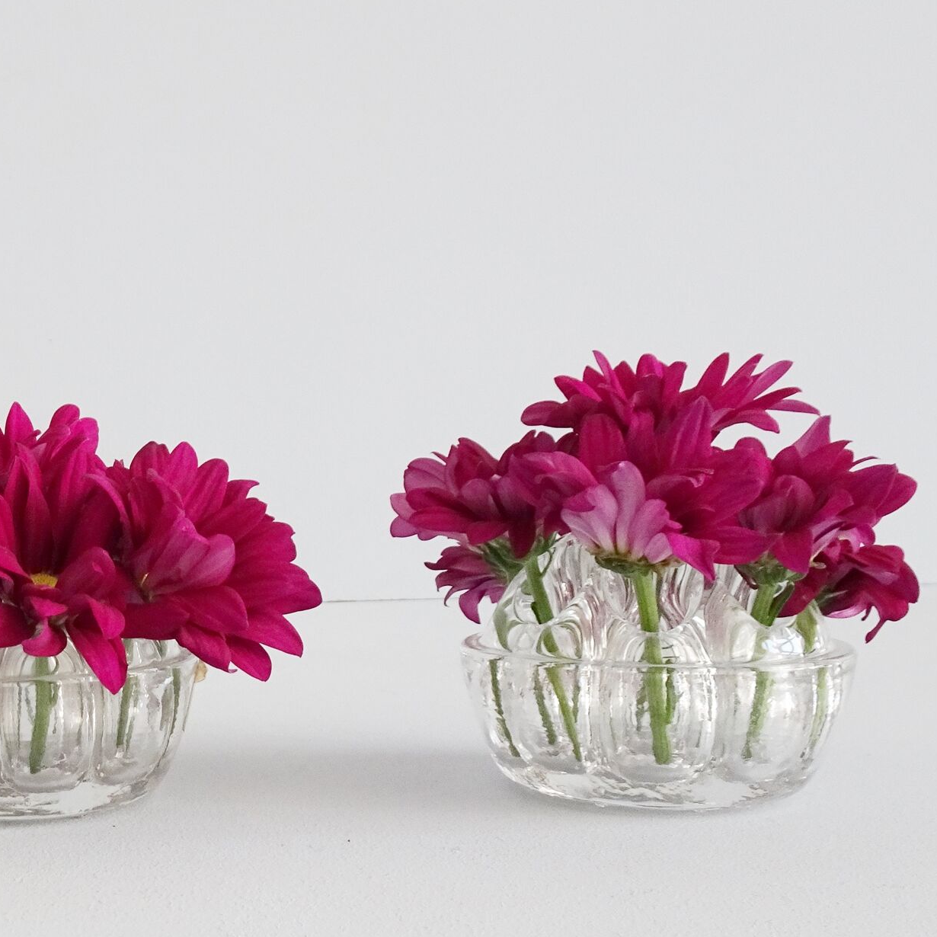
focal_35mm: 46
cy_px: 597
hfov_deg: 34.3
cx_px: 56
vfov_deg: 36.5
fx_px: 1409
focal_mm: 4.1
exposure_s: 1/30
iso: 125
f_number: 3.5
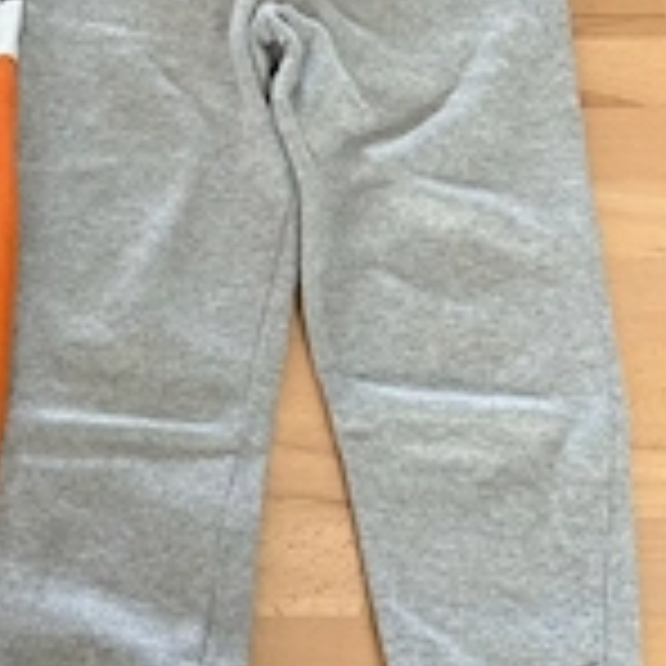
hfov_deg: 26.5
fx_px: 1350
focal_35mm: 62
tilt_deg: -62.8
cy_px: -18
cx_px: 27
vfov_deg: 26.1
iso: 200
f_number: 1.6
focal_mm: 5.96
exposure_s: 1/60
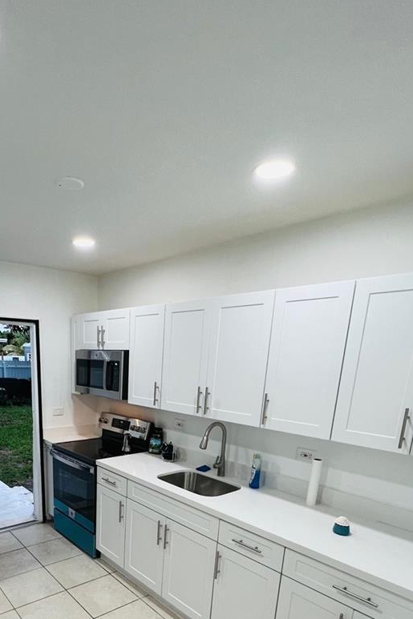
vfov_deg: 75.9
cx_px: 124
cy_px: 456
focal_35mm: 21
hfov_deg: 57.6
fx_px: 362
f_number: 1.8
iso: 125
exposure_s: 1/120
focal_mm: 1.57
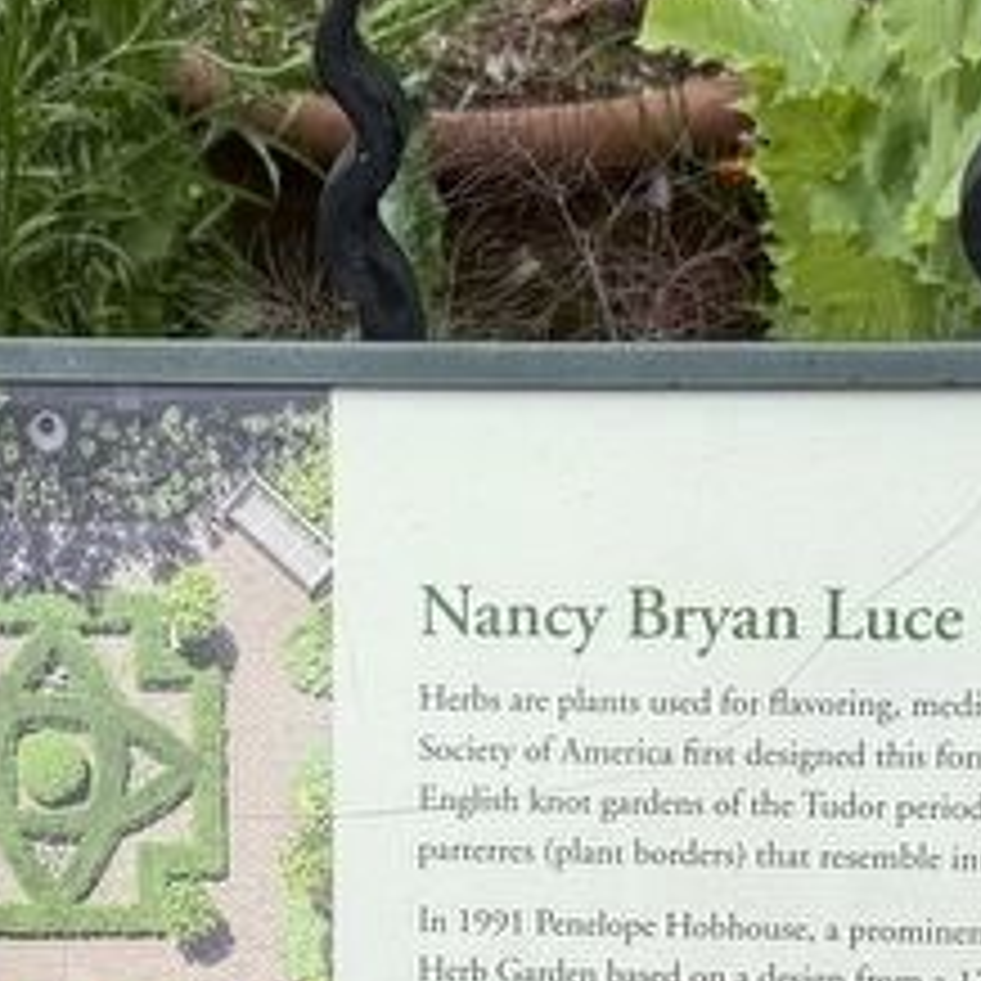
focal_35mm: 78
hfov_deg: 22.2
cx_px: 594
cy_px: 886
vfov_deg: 21.7
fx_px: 2501
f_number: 1.78
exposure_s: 1/2000
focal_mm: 6.76
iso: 80
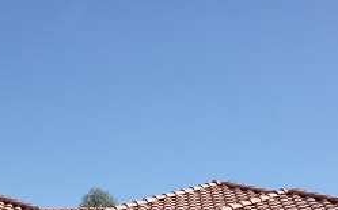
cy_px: 280
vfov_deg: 13.9
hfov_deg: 23.0
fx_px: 828
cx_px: 130
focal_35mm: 90
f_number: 2.4
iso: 50
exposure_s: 1/2088
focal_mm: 4.13
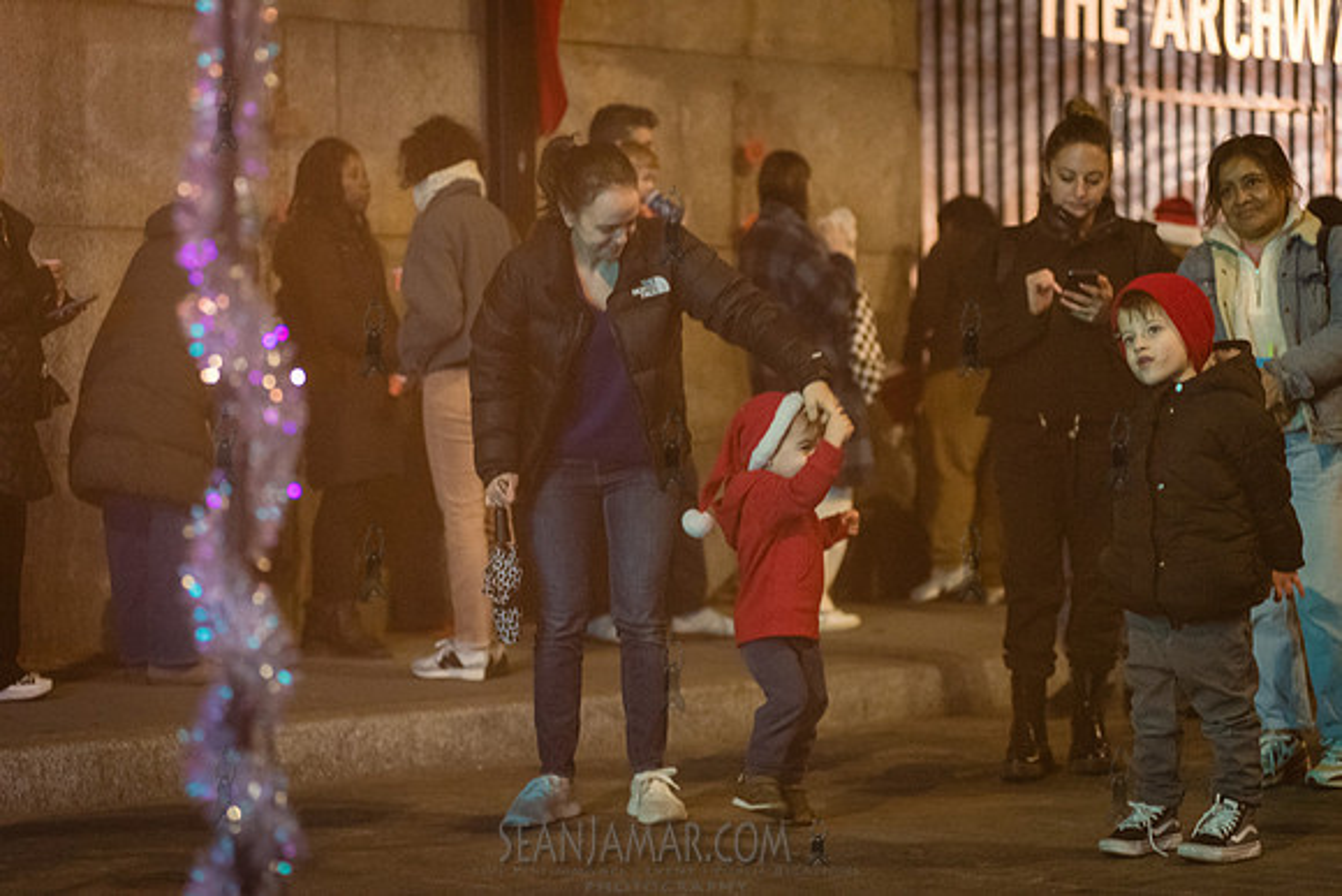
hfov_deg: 25.4
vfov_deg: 17.1
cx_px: 671
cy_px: 448
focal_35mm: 80
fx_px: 2983
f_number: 3.2
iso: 8000
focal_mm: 80
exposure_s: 1/200
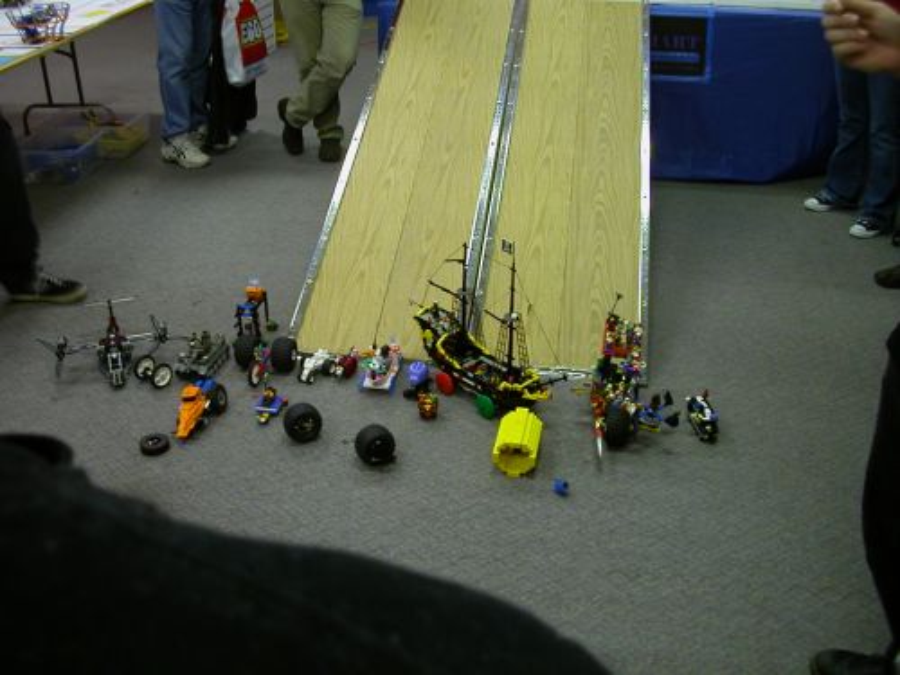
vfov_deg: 38.7
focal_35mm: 37
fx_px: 962
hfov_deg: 50.1
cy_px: 338
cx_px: 450
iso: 100
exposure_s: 1/8.4
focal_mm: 5.6
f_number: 2.7
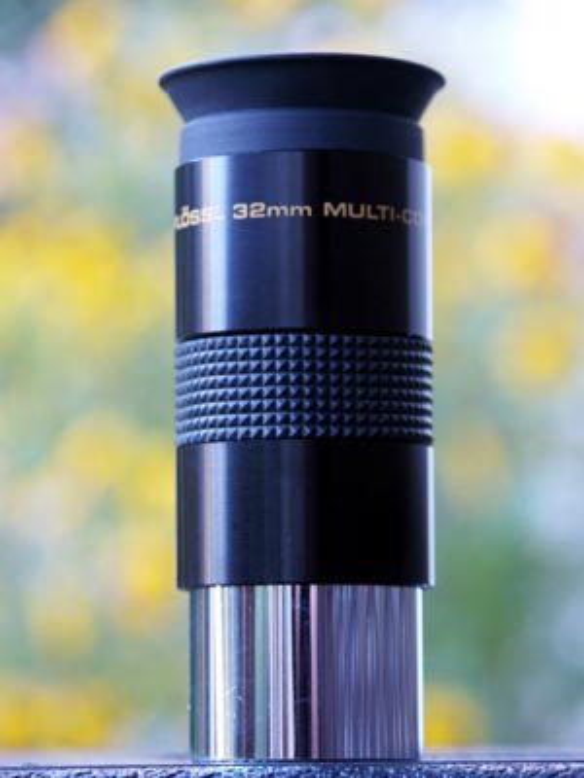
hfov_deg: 8.7
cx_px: 292
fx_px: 3847
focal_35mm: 171
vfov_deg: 11.6
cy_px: 389
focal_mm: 43.34
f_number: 3.5
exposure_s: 1/10
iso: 100
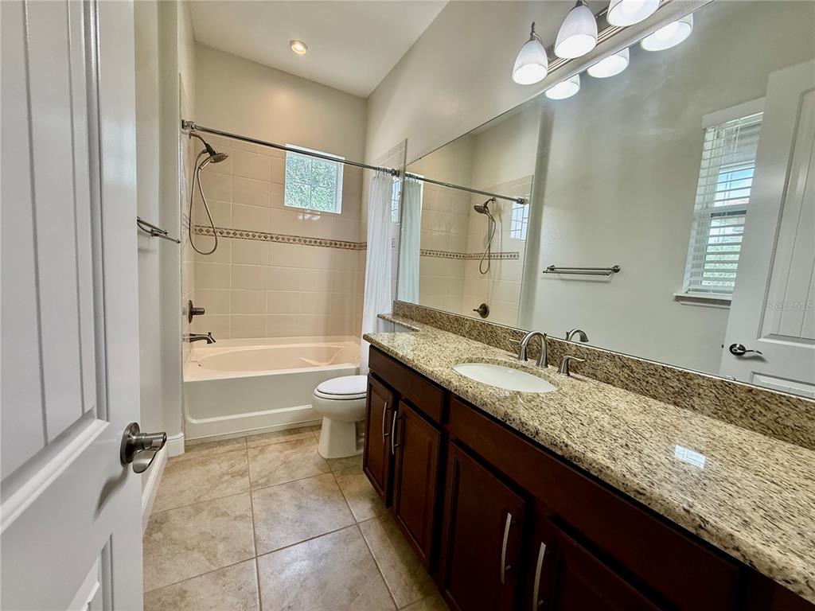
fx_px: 330
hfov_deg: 102.1
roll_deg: -3.7
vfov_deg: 85.7
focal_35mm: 14
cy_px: 306
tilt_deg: -6.1
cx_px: 408
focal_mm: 2.22
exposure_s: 1/120
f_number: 2.2
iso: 125
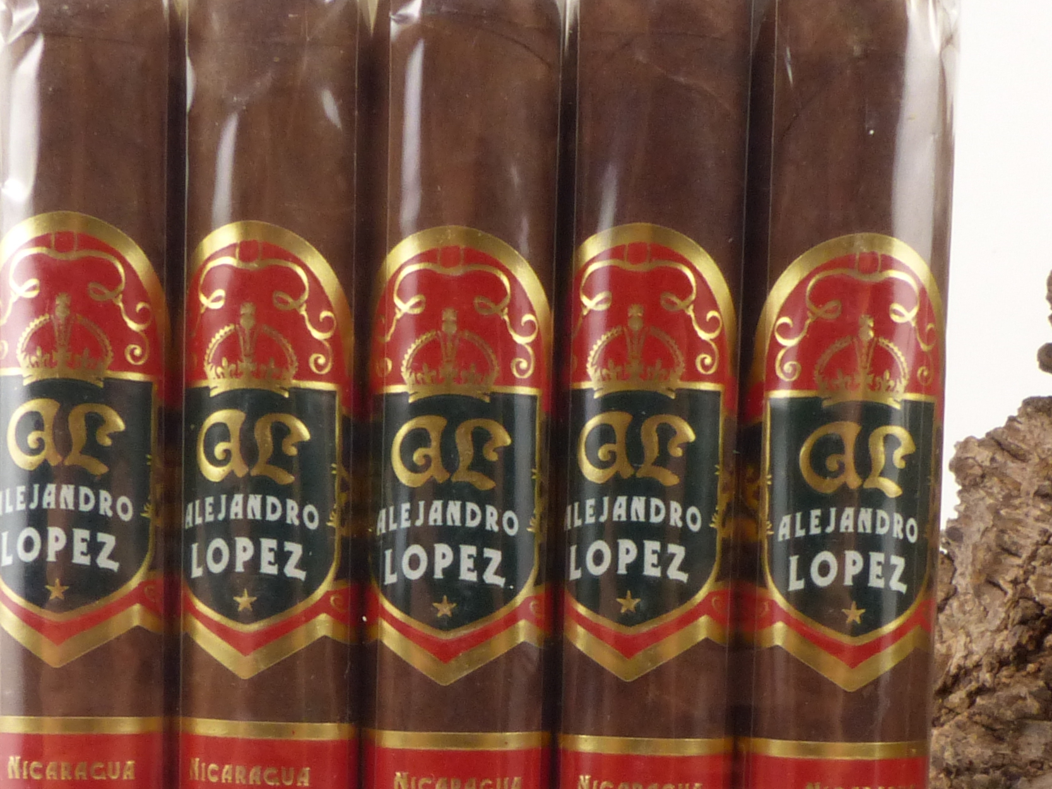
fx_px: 1823
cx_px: 533
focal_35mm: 60
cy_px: 777
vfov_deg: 23.5
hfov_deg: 32.2
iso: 200
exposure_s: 1/50
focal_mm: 4.5
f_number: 8
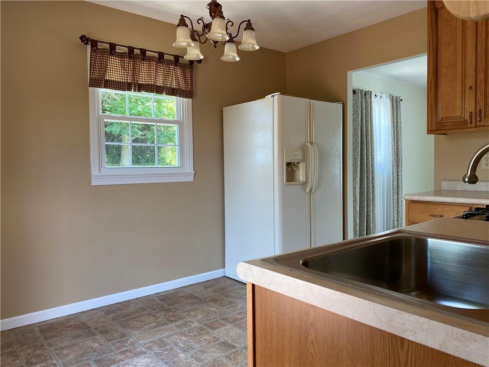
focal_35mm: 26
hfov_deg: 67.3
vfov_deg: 53.1
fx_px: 367
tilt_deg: -3.1
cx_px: 244
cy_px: 184
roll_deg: +1.4
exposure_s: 1/60
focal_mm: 4.25
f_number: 1.8
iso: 80
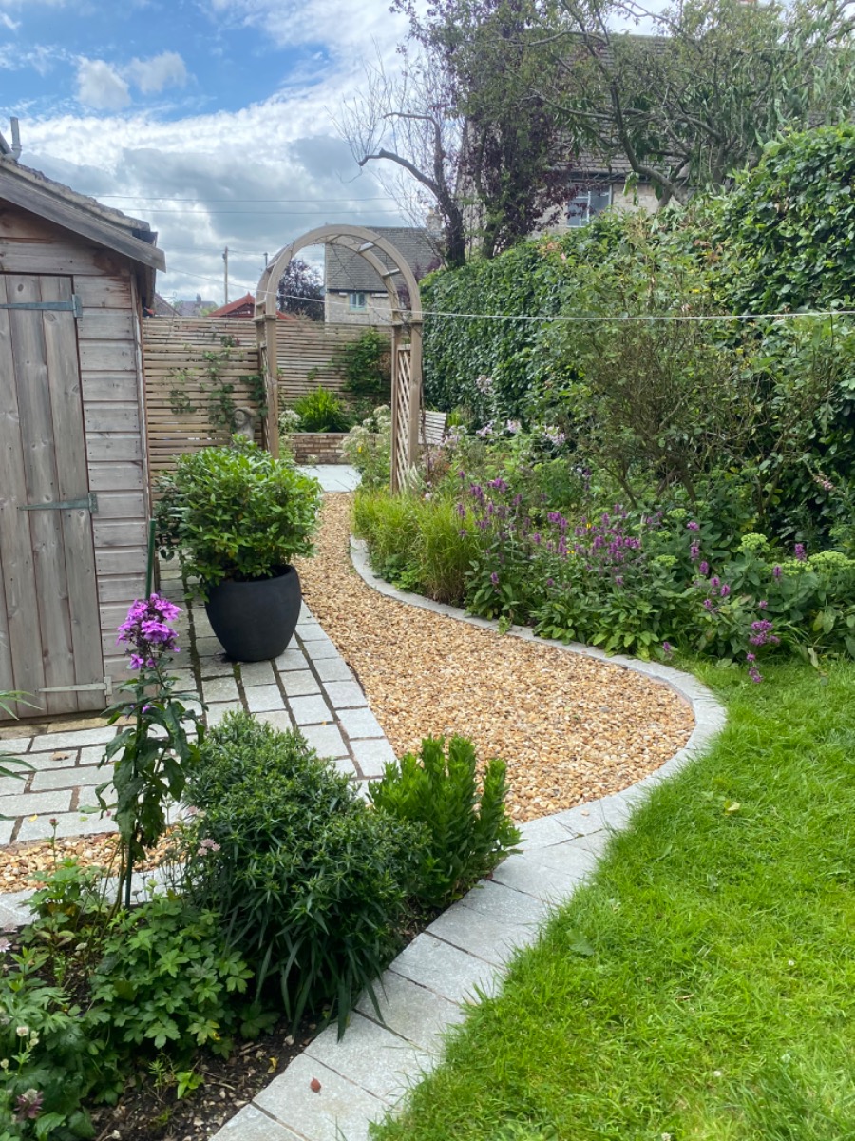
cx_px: 428
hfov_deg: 53.1
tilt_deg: -13.2
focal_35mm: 26
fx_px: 856
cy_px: 570
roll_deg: -0.4
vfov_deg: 67.3
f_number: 1.8
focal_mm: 4.25
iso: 32
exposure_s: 1/871
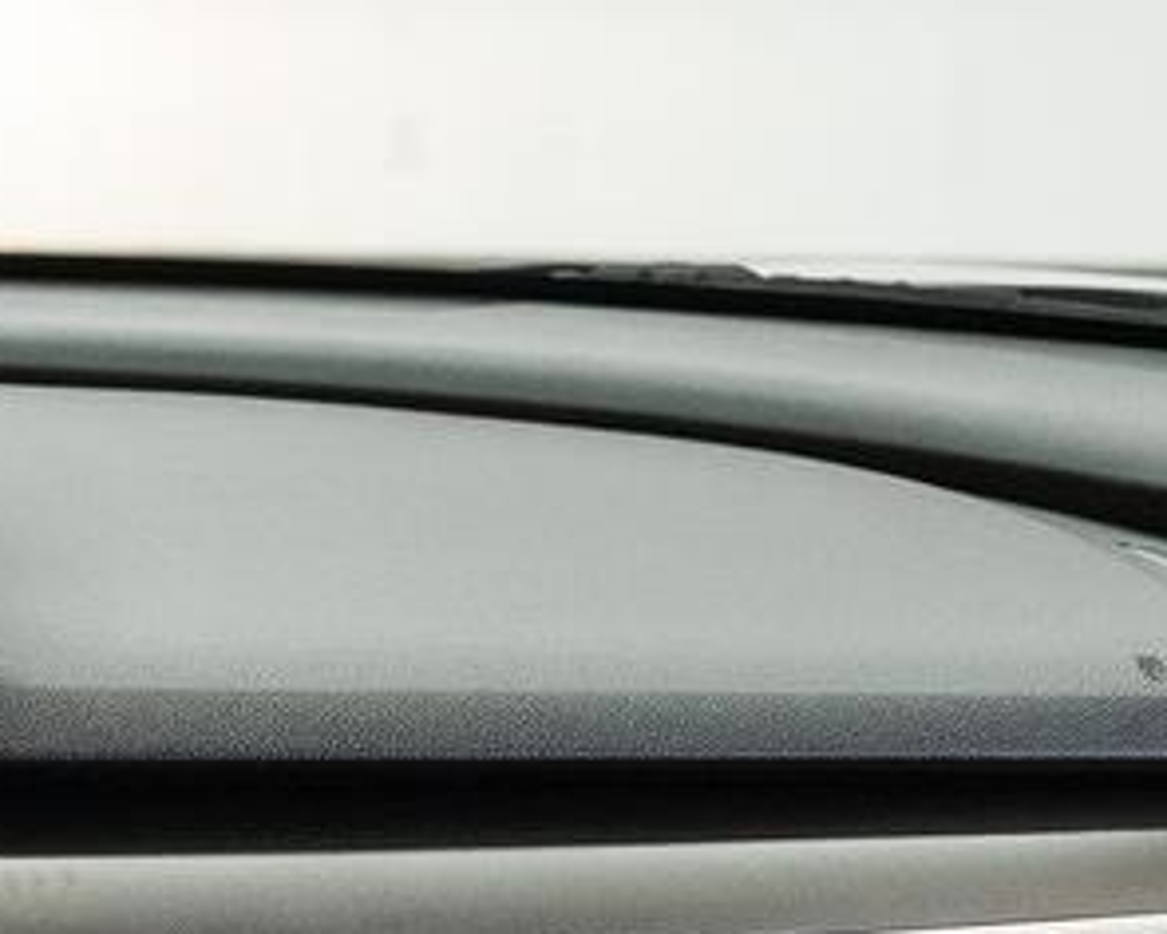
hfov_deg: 15.6
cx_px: -750
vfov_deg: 13.9
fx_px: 3799
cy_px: 760
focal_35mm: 110
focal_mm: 24
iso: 1000
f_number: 4
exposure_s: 1/40
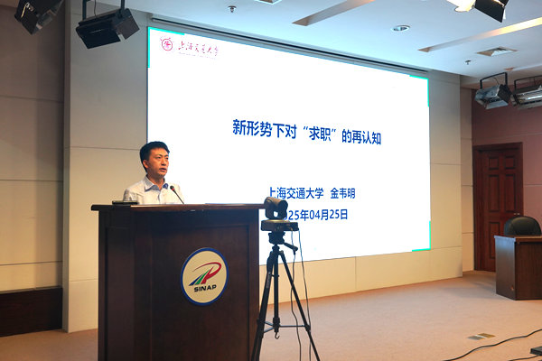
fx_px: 542
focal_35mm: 36
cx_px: 271
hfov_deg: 53.1
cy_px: 180
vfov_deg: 36.9
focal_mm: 24
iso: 800
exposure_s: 1/160
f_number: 4
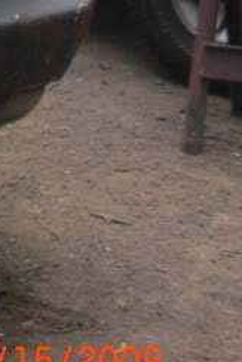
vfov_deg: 12.7
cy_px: -95
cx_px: -506
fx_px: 1581
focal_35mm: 157
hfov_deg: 7.6
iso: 50
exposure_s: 1/500
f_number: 2.8
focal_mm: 6.3
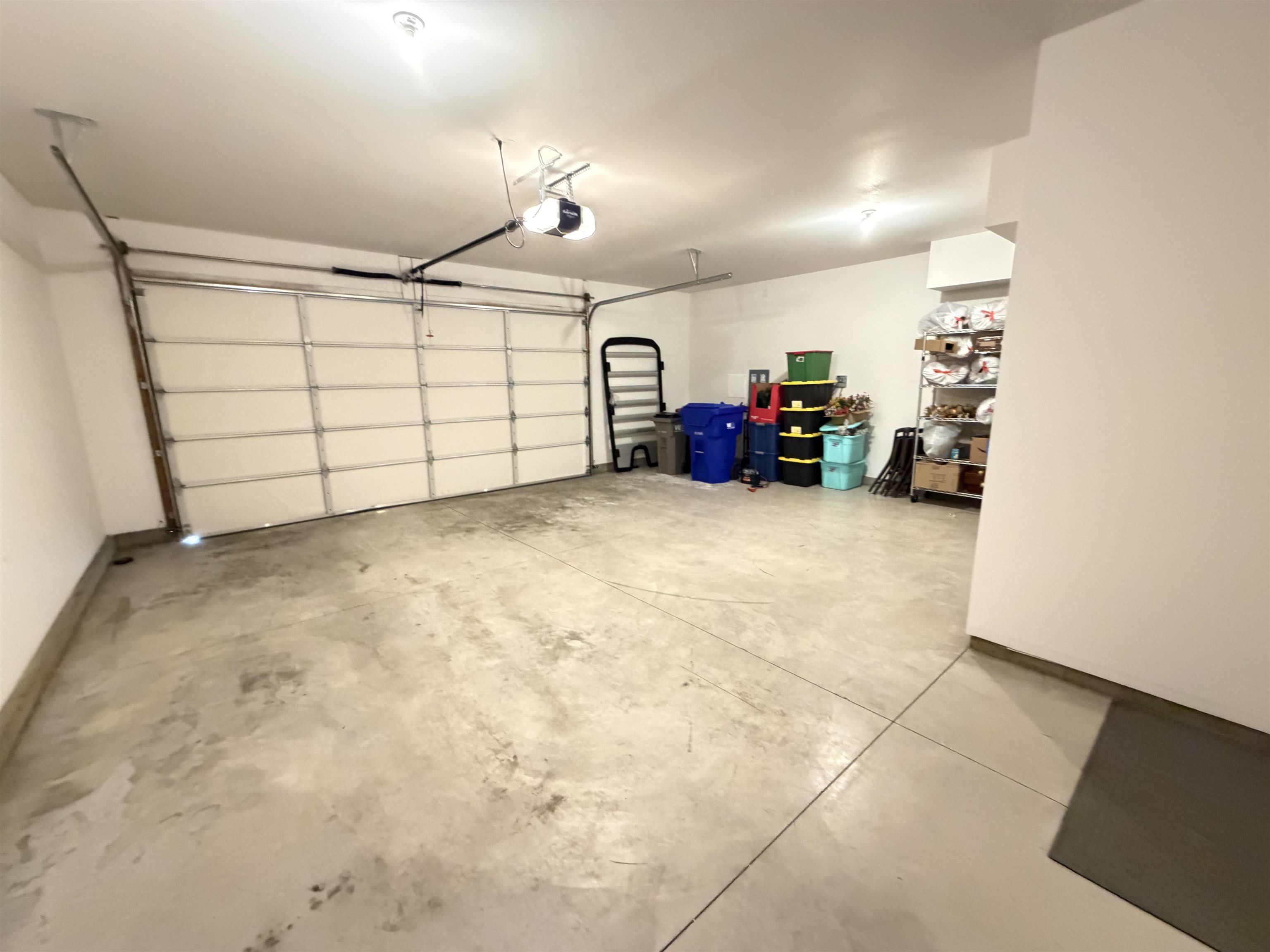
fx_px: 514
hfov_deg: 102.1
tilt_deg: -11.0
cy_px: 476
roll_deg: +1.0
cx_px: 635
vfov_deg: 85.7
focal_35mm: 14
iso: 1600
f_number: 2.2
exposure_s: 1/30
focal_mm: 2.22
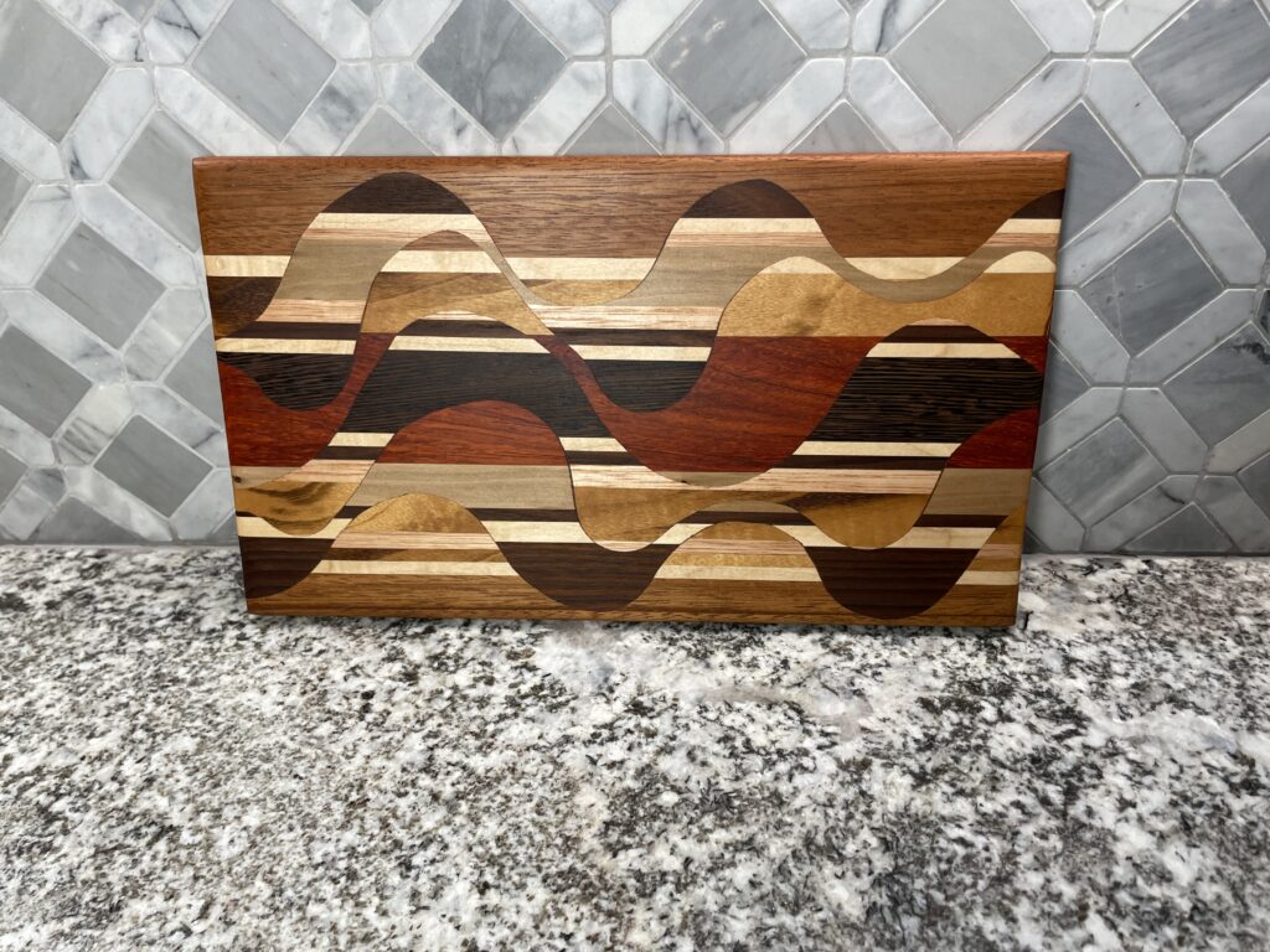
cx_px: 635
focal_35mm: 26
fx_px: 954
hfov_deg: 67.3
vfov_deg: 53.1
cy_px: 476
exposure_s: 1/120
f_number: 1.6
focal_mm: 4.2
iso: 64
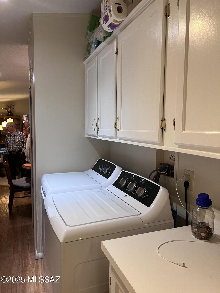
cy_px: 146
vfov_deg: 67.3
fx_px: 220
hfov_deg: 53.1
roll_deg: -0.8
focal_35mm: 26
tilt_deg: -6.2
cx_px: 110
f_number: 1.5
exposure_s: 1/60
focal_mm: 5.7
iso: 80
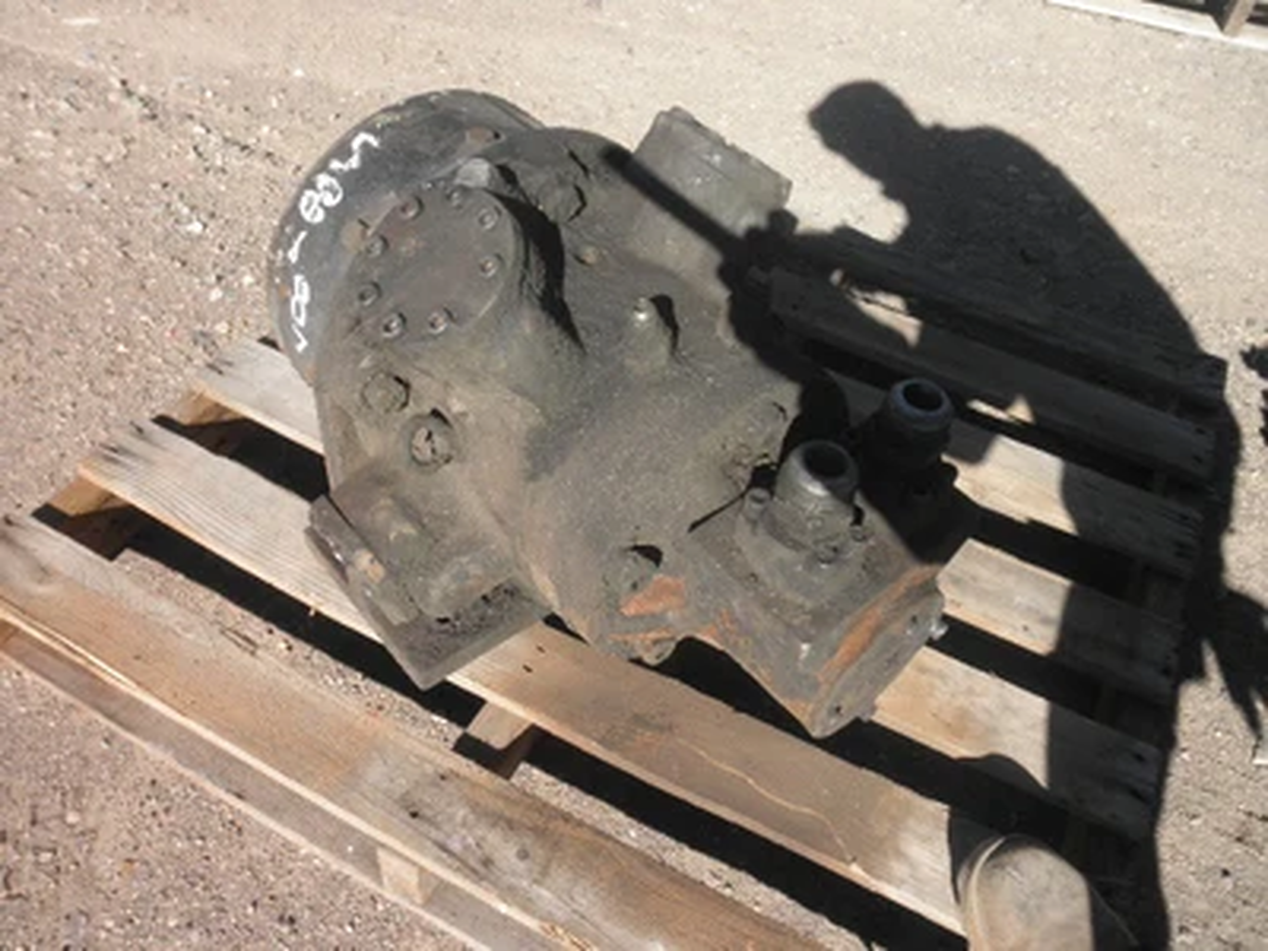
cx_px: 634
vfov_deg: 49.7
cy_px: 476
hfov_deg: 63.4
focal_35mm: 28
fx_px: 1026
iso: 64
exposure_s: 1/80
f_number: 8.5
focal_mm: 5
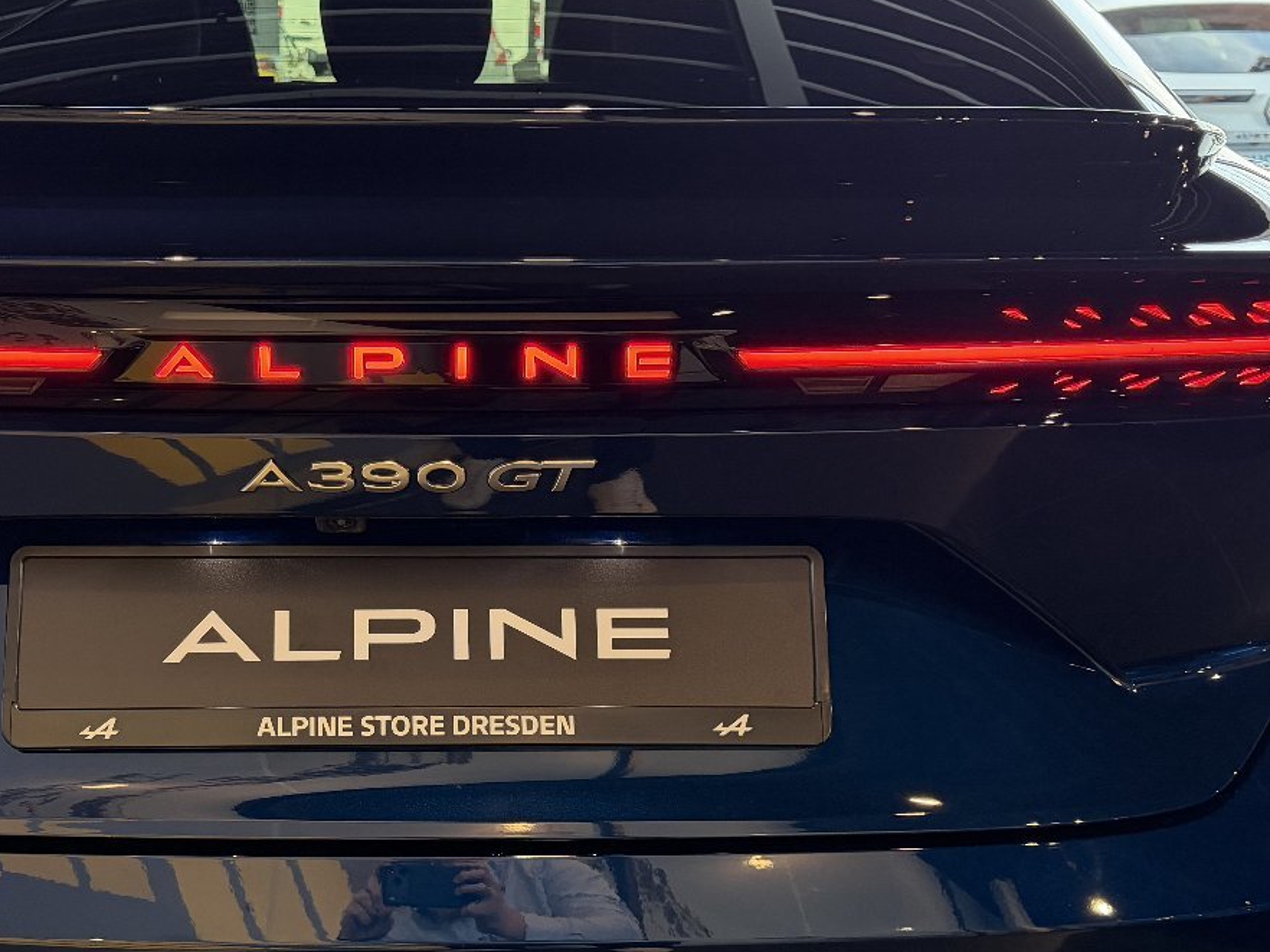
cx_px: 410
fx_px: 1797
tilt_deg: -15.4
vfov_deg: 29.5
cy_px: 598
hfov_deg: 38.4
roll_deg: +0.2
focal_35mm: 49
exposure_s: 1/100
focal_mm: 6.76
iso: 320
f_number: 1.78
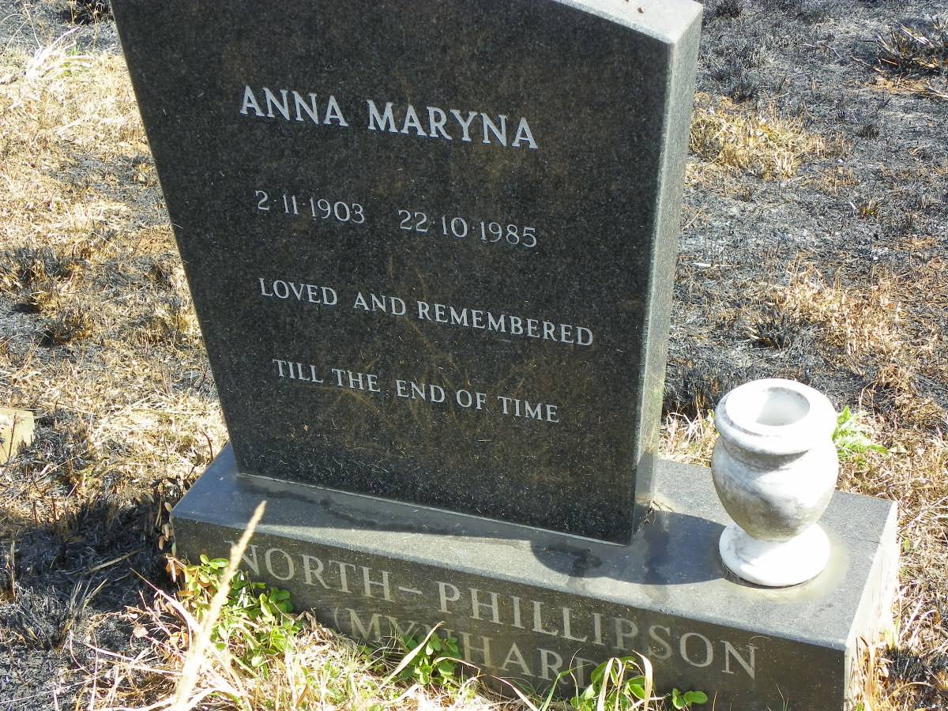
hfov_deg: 26.7
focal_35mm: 73
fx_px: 1999
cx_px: 474
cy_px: 356
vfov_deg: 20.2
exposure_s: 1/125
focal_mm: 13
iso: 64
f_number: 3.5
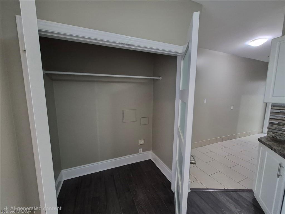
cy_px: 107
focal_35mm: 13
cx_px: 142
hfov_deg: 106.2
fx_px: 107
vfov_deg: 89.9
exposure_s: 1/59.2
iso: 800
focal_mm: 1.74
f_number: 2.2
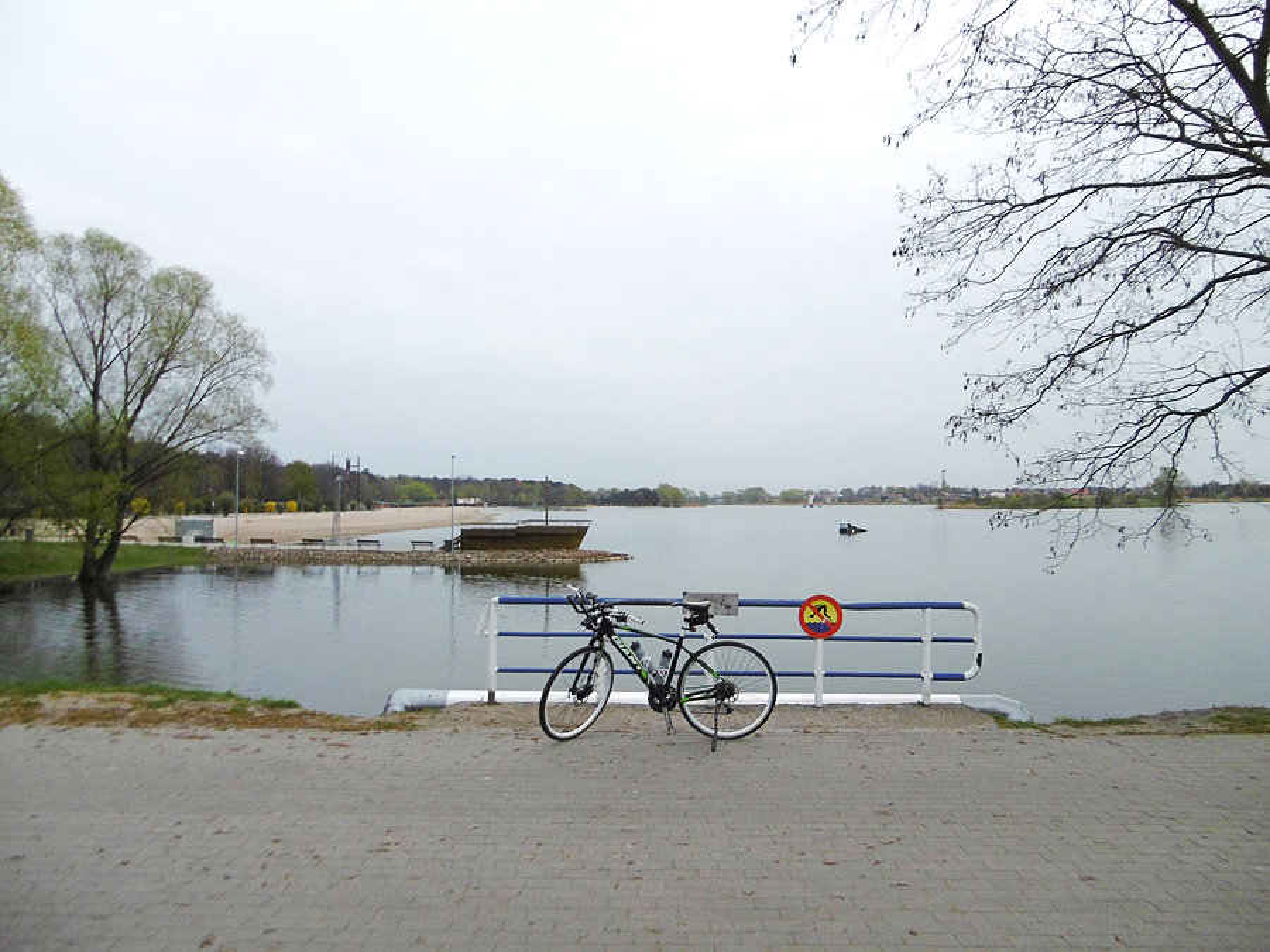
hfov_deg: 71.6
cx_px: 635
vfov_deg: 56.8
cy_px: 476
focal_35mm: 24
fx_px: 881
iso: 100
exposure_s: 1/320
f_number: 7.8
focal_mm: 4.3
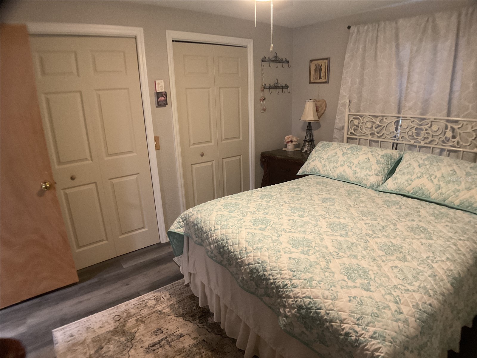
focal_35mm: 29
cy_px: 179
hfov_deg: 61.7
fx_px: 400
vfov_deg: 48.2
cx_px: 238
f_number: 1.8
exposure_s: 1/60
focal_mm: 3
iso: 250
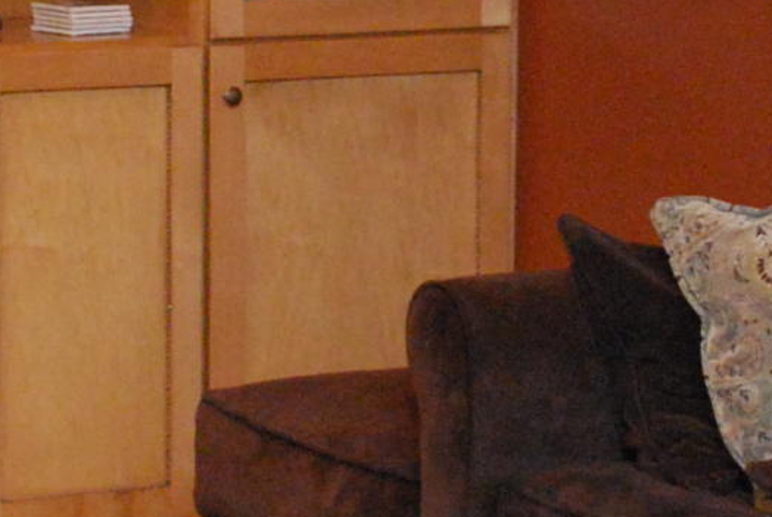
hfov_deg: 10.9
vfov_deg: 7.3
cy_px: 168
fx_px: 4059
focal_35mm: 189
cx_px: 443
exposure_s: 1/60
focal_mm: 22
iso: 1600
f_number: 4
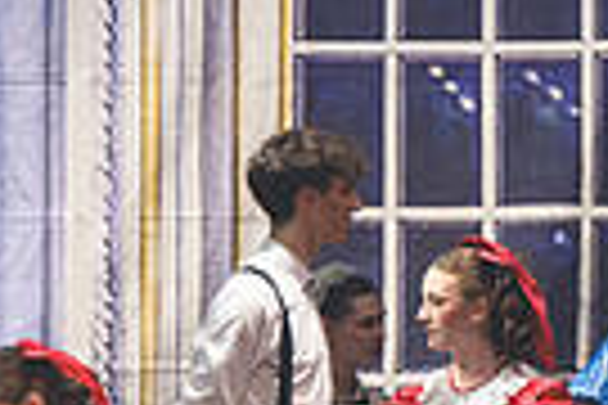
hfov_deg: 2.4
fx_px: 14557
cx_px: 293
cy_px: 790
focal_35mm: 862
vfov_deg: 1.6
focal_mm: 200
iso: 2500
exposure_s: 1/400
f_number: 2.8
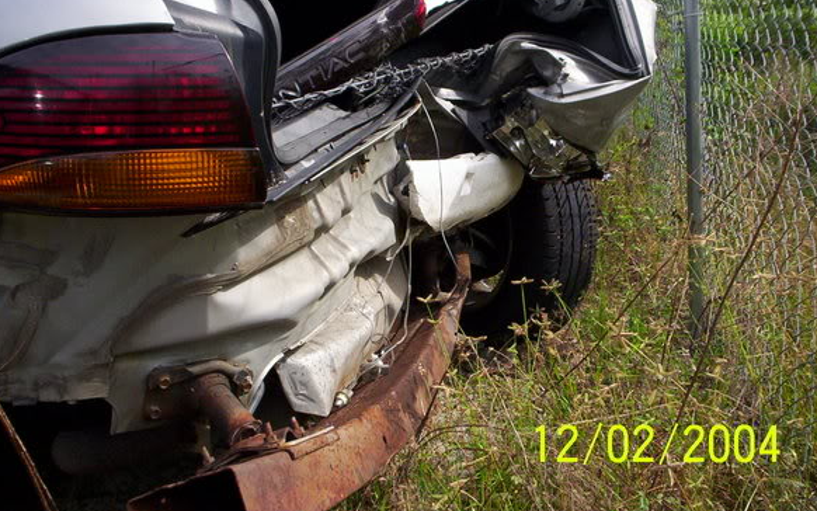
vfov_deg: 31.2
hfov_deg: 48.2
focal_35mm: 41
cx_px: 408
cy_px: 215
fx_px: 913
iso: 100
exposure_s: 1/355
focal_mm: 4.99
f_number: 4.5
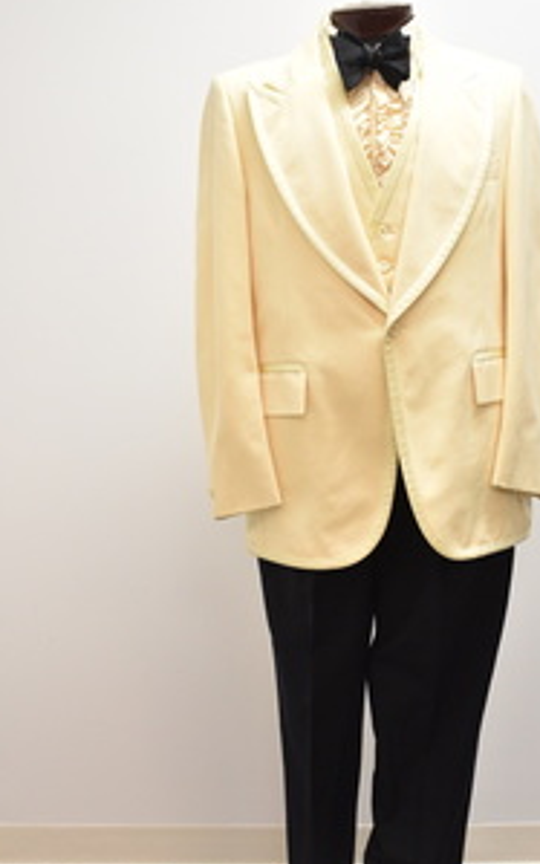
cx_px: 378
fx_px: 1083
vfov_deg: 43.4
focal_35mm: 46
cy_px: 491
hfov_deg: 27.8
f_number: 4.5
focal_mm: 20
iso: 1000
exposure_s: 1/80
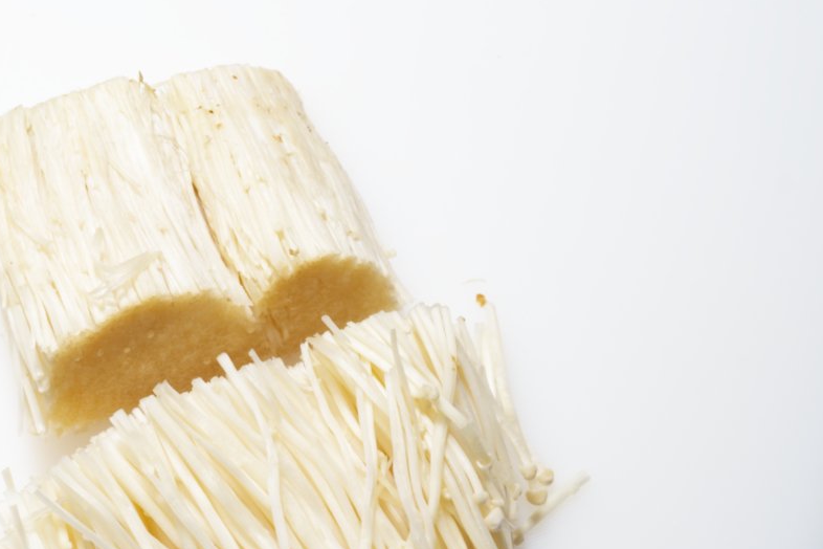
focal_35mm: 58
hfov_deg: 33.9
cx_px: 221
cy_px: 361
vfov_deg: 23.3
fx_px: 1326
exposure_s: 1/125
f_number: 8
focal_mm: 38
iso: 100
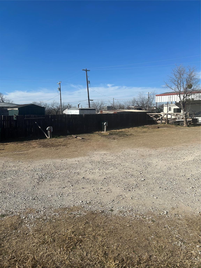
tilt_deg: -5.1
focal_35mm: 26
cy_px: 134
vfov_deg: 67.3
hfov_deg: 53.1
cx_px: 100
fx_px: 201
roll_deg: +0.5
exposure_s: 1/6211
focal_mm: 5.7
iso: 50
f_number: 1.5
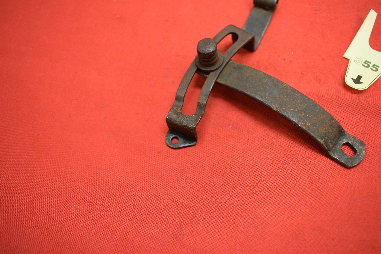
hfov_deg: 57.2
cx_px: 190
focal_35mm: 33
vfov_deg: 40.0
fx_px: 349
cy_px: 127
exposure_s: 1/100
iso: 2000
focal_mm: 22
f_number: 5
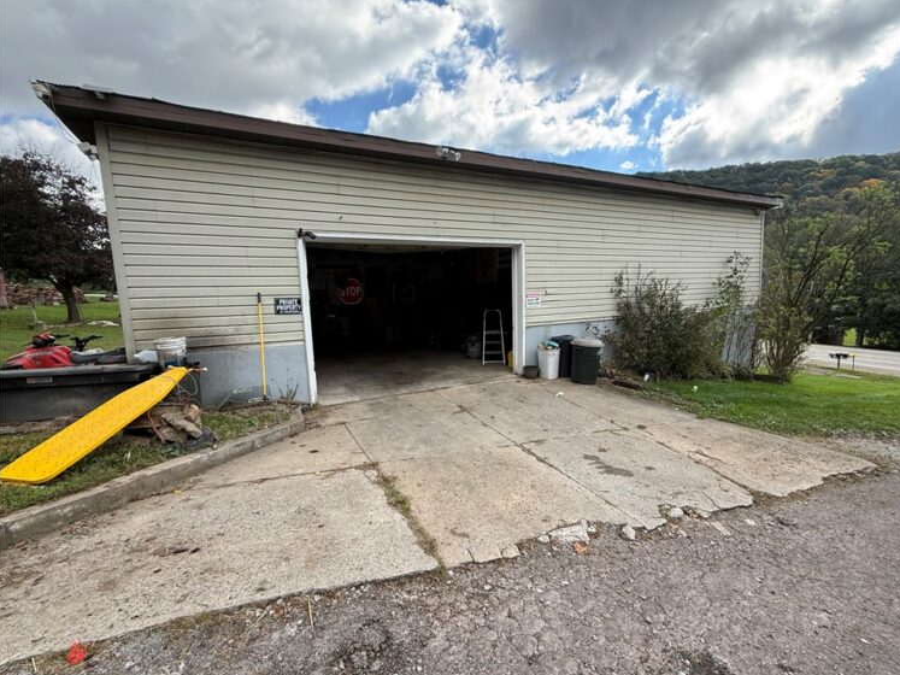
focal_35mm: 15
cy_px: 341
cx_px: 480
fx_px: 390
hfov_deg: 98.0
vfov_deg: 81.7
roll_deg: +1.5
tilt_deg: -6.5
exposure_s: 1/388
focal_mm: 2.22
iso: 50
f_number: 2.2
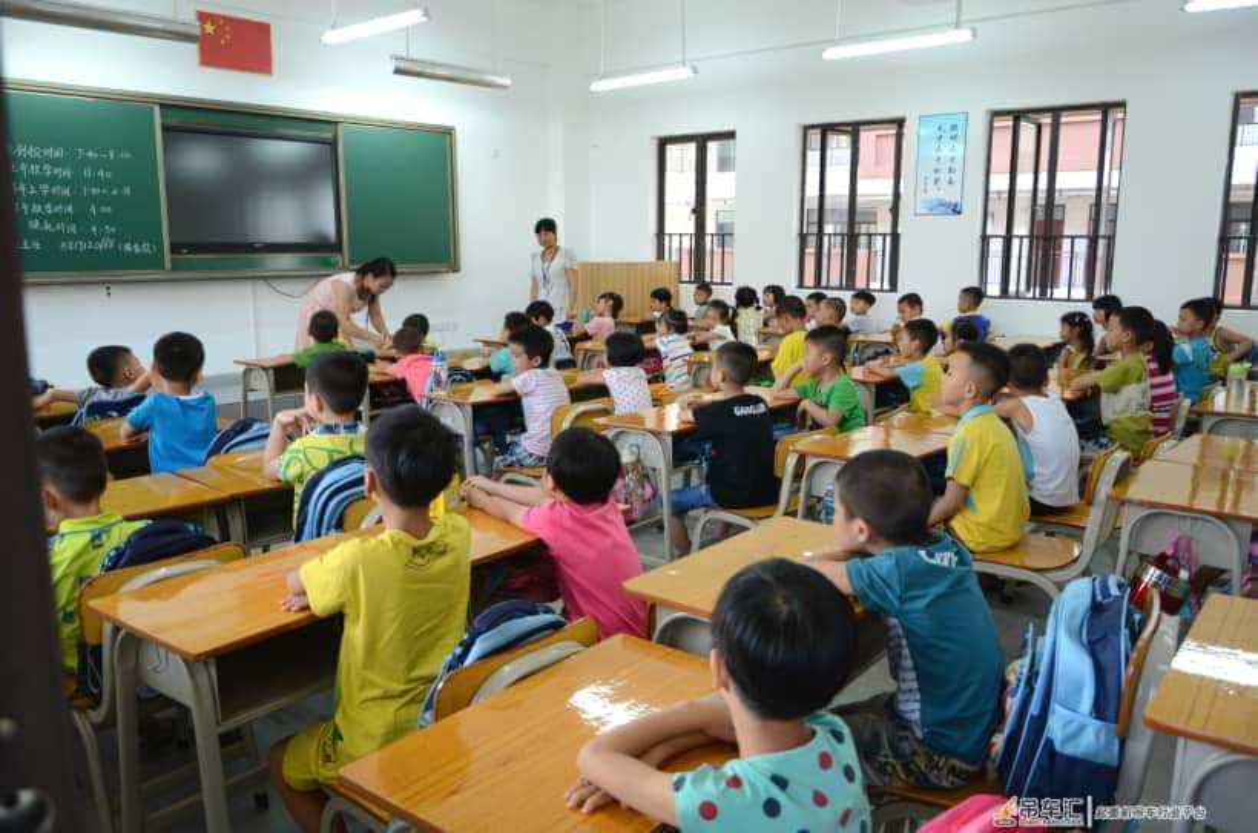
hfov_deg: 67.5
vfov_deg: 47.7
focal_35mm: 27
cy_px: 416
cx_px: 629
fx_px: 941
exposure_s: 1/60
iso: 200
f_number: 4
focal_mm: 18
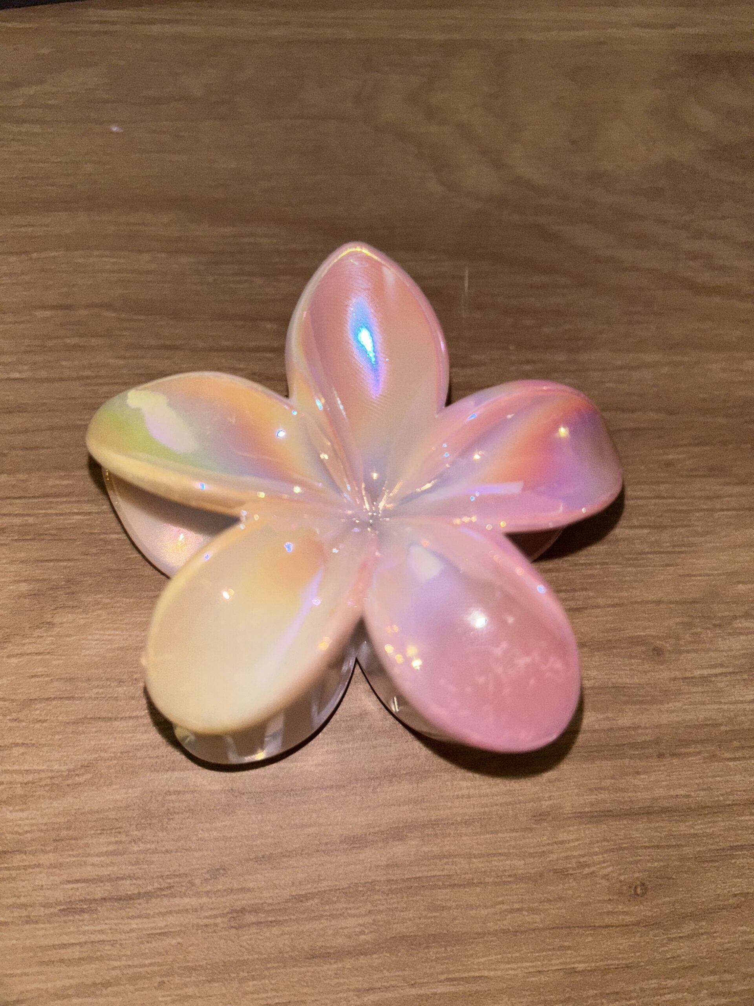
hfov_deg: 53.1
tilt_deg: -70.6
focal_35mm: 26
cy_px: 503
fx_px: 755
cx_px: 377
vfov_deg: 67.3
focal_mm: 5.7
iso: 32
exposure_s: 1/80
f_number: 1.5
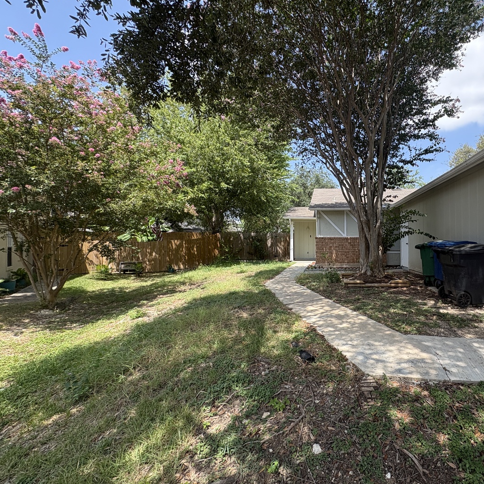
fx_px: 269
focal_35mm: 17
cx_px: 330
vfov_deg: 84.0
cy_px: 244
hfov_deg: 80.6
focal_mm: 2.22
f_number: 2.2
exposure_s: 1/541
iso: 50
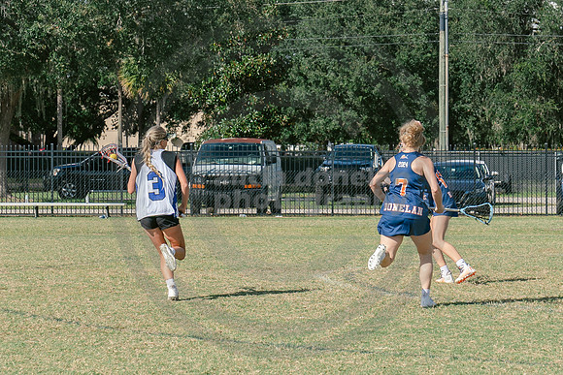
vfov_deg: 7.9
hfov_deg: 11.9
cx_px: 339
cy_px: 213
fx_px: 2704
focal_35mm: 173
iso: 250
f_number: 5.6
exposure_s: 1/1000
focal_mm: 70
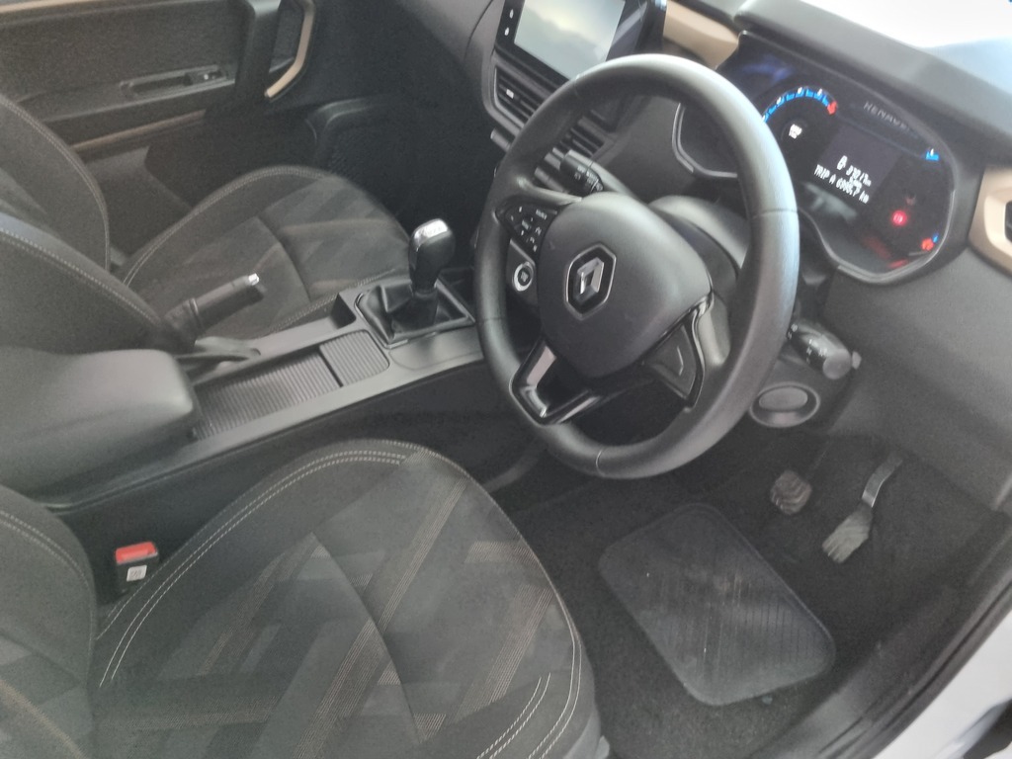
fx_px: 760
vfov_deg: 53.1
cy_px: 380
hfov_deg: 67.3
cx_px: 506
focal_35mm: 26
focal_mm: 5.4
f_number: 1.8
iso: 640
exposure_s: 1/33
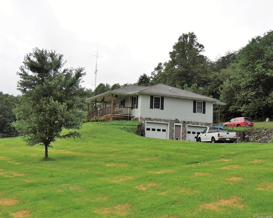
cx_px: 139
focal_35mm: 50
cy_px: 109
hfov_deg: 37.3
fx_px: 404
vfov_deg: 30.3
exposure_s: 1/800
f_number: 3.5
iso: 100
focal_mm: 8.3
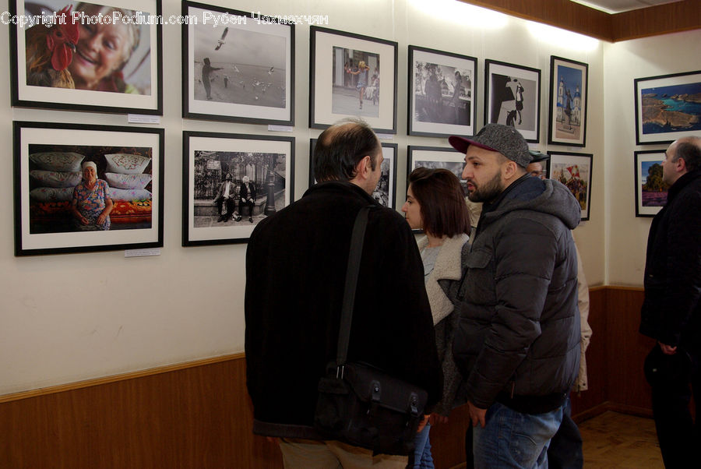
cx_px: 350
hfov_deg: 53.1
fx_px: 702
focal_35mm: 36
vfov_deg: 37.0
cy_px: 234
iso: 500
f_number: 5.6
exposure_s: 1/50
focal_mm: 24
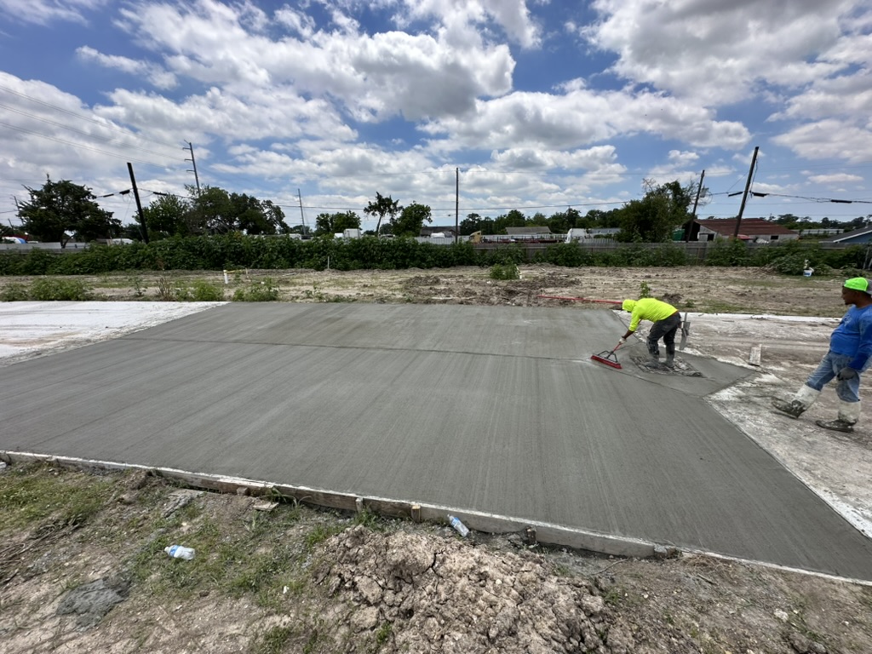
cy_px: 327
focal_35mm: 14
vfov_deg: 85.7
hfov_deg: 102.1
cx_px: 436
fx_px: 353
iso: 50
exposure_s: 1/1795
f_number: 2.2
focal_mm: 2.22
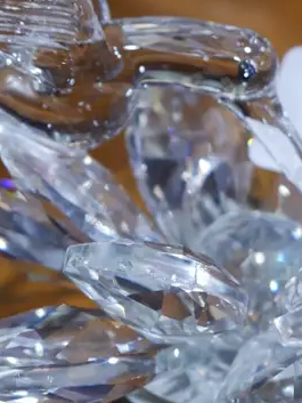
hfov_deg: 12.7
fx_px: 1349
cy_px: 298
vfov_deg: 16.9
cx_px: 258
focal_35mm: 116
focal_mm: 20
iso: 500
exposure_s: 1/60
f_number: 4.4
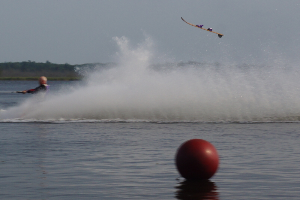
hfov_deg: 33.4
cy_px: 100
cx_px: 150
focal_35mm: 60
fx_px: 500
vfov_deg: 22.6
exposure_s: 1/125
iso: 100
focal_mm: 40
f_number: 11
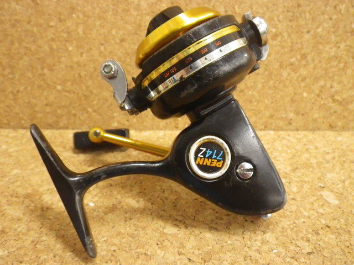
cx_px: 177
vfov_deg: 41.8
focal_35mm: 34
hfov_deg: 54.0
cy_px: 132
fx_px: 348
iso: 640
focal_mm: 6.1
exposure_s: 1/50
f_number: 3.8
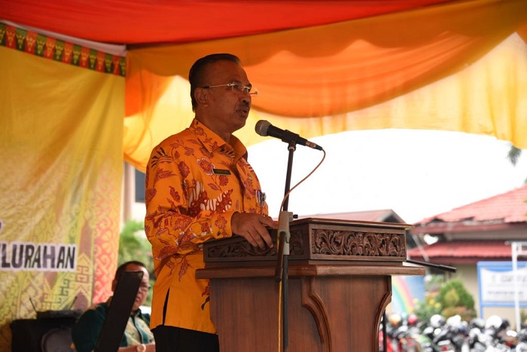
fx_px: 1347
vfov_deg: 14.9
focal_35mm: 92
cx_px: 264
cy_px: 176
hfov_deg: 22.1
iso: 250
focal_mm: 92
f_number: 6.3
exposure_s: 1/200
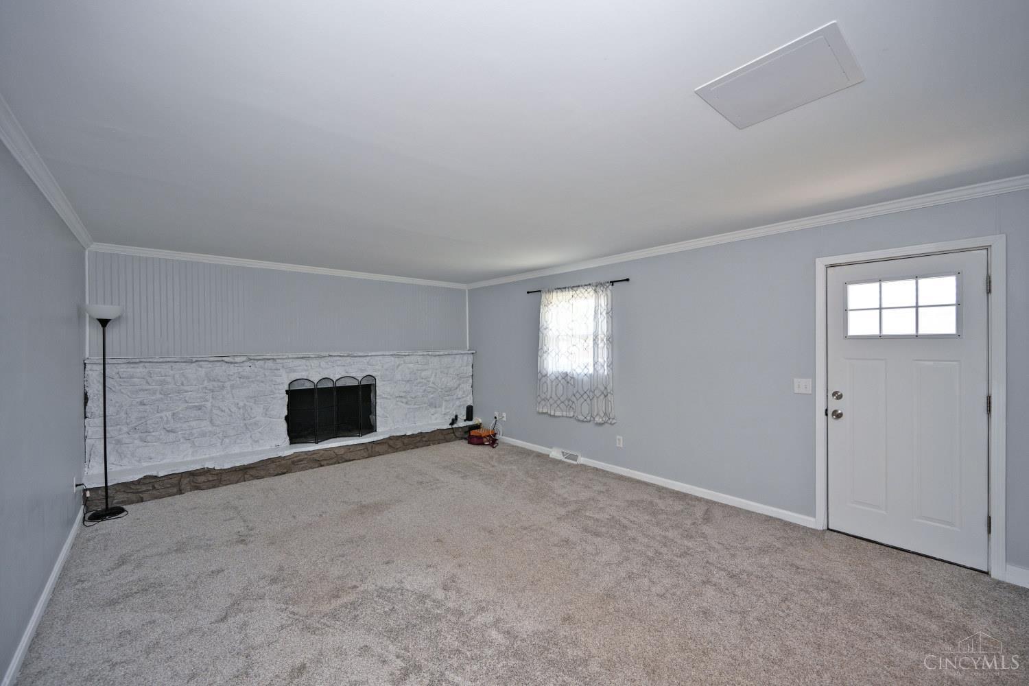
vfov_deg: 81.2
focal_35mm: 14
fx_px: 400
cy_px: 343
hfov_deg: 104.3
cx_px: 514
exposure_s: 1/60
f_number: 4.5
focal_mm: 14
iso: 200
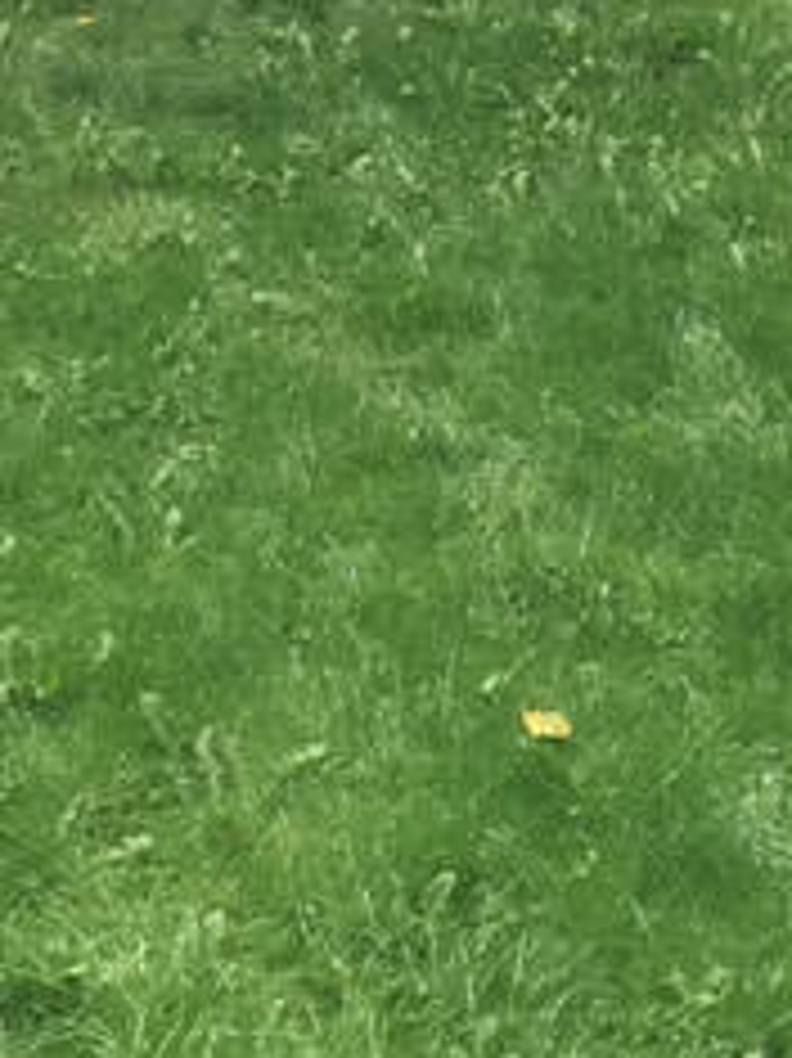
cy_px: -405
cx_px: 153
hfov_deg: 10.0
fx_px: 4519
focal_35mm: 148
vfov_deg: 12.8
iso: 32
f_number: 2.2
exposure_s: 1/100
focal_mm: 4.15
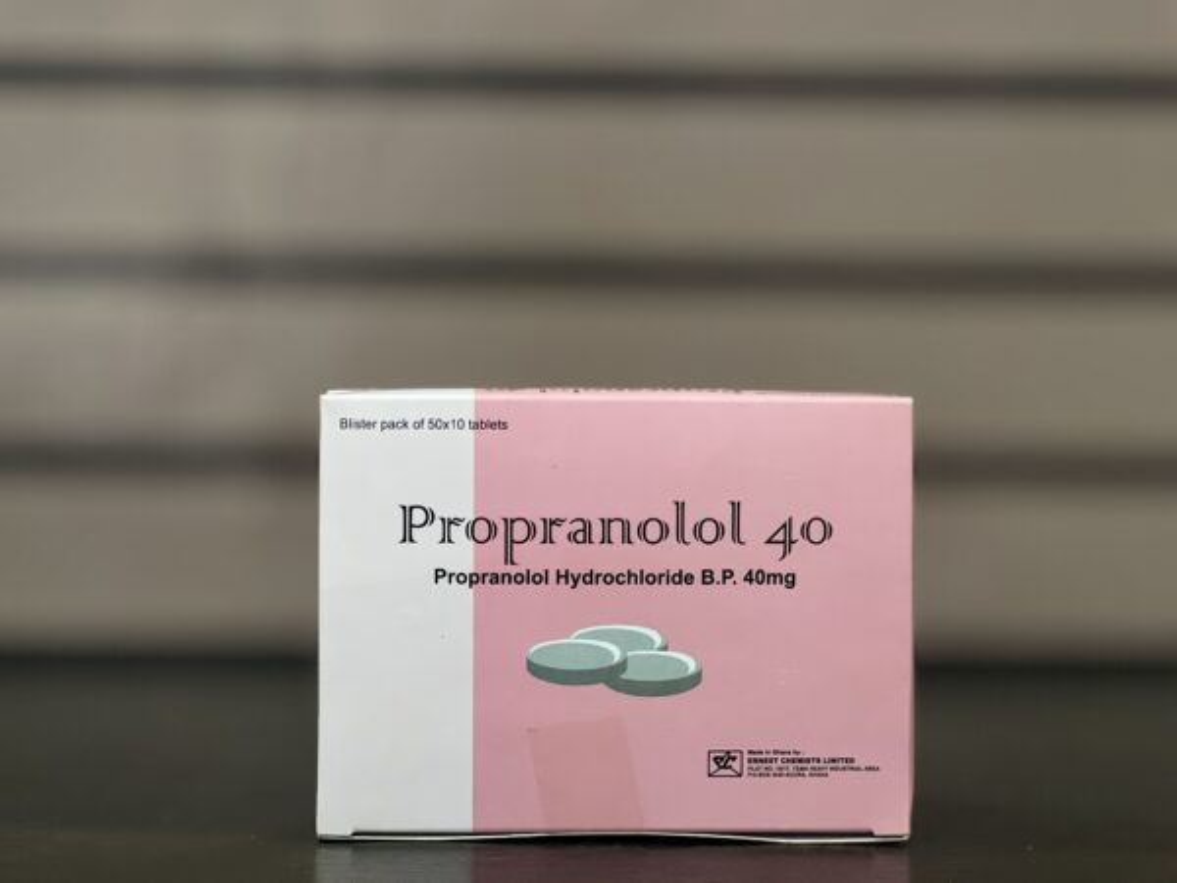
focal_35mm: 77
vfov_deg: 19.1
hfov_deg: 25.3
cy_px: 442
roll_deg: -0.3
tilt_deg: -1.8
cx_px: 588
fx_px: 2618
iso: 400
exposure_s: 1/34
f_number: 2.8
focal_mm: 9
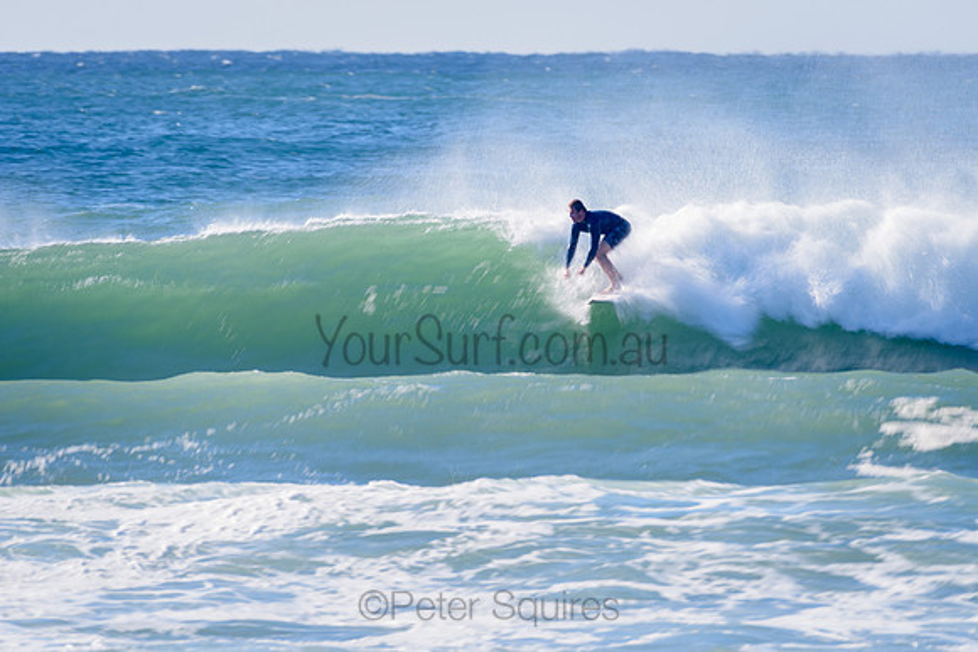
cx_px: 594
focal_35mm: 612
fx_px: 16636
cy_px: 261
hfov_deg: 3.4
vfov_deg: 2.2
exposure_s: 1/20
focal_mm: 500
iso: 31
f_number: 9
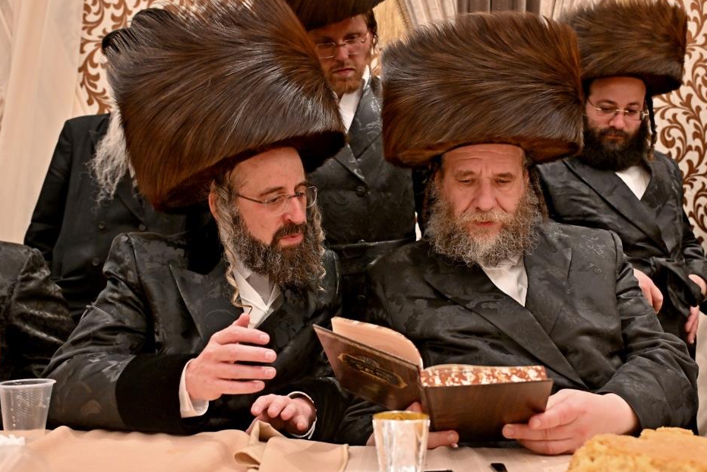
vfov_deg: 39.4
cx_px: 374
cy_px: 230
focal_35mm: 34
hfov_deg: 56.4
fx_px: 659
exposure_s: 1/250
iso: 1250
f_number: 4
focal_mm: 30.5
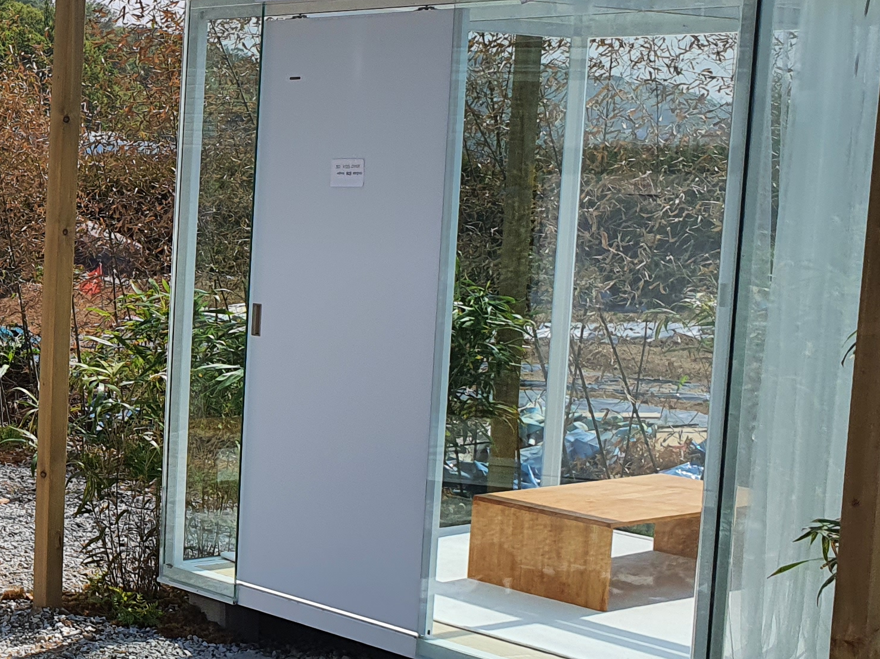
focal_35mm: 71
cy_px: 372
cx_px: -206
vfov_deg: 20.7
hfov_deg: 24.5
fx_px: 1805
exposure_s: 1/2408
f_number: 2.4
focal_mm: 4.3
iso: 50
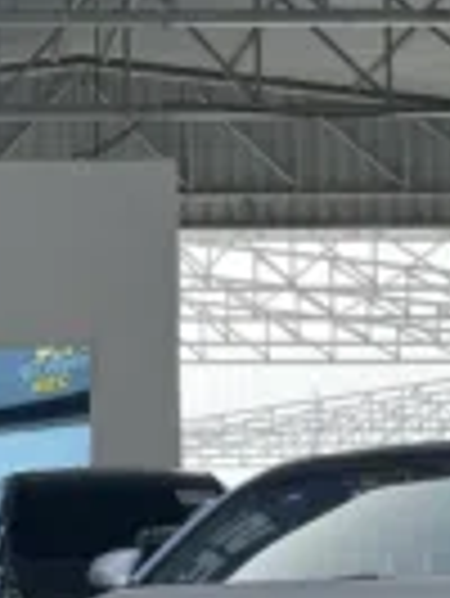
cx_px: 351
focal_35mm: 232
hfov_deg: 6.4
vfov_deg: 8.5
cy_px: 211
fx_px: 4015
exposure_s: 1/359
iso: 32
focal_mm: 9
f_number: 2.8
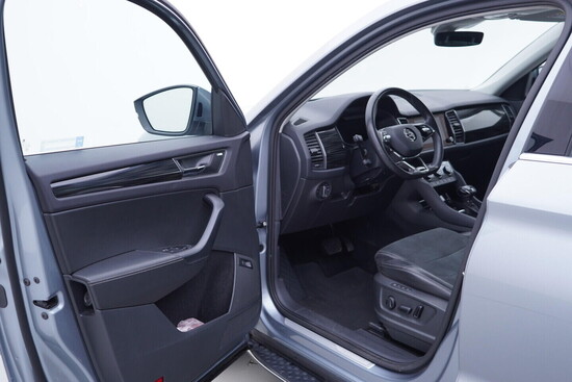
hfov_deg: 53.1
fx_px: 572
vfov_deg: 36.9
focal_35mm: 36
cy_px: 191
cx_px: 286
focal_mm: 24
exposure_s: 1/40
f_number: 2.8
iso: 125
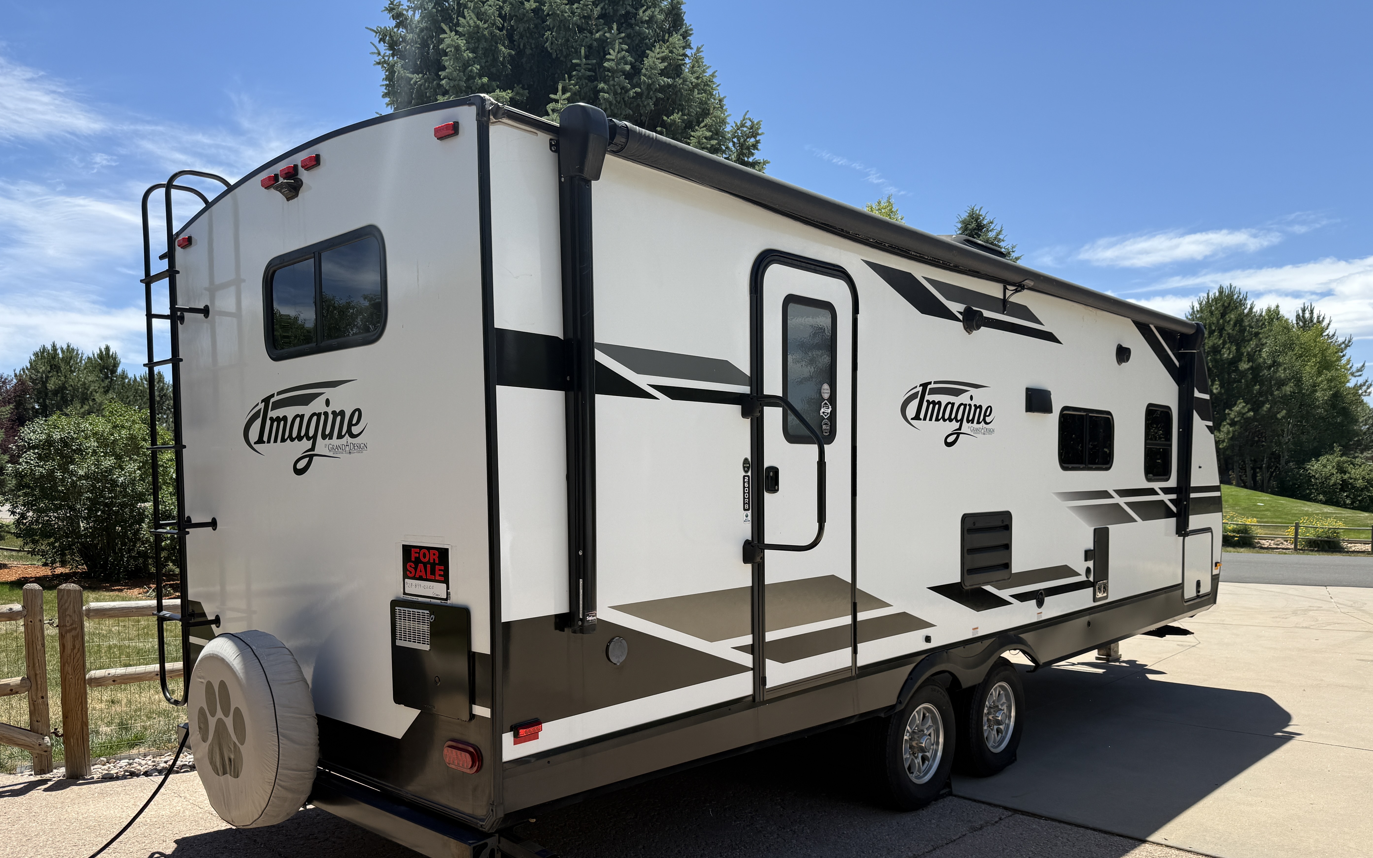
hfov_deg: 70.4
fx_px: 973
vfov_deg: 47.3
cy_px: 520
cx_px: 679
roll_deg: +1.2
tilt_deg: -1.9
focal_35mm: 26
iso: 80
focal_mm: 6.76
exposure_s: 1/3584
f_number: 1.78
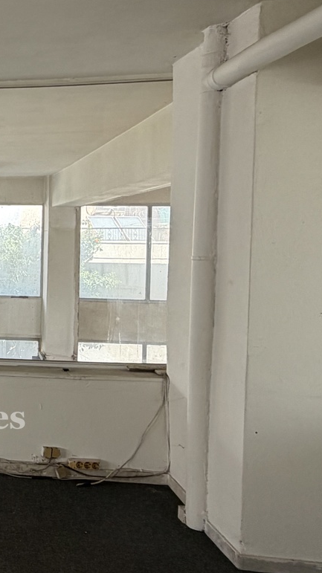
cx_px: -164
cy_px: 256
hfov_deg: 24.2
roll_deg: -0.7
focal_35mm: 38
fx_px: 577
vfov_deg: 52.7
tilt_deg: -2.1
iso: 50
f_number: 2.2
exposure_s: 1/121
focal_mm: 2.22
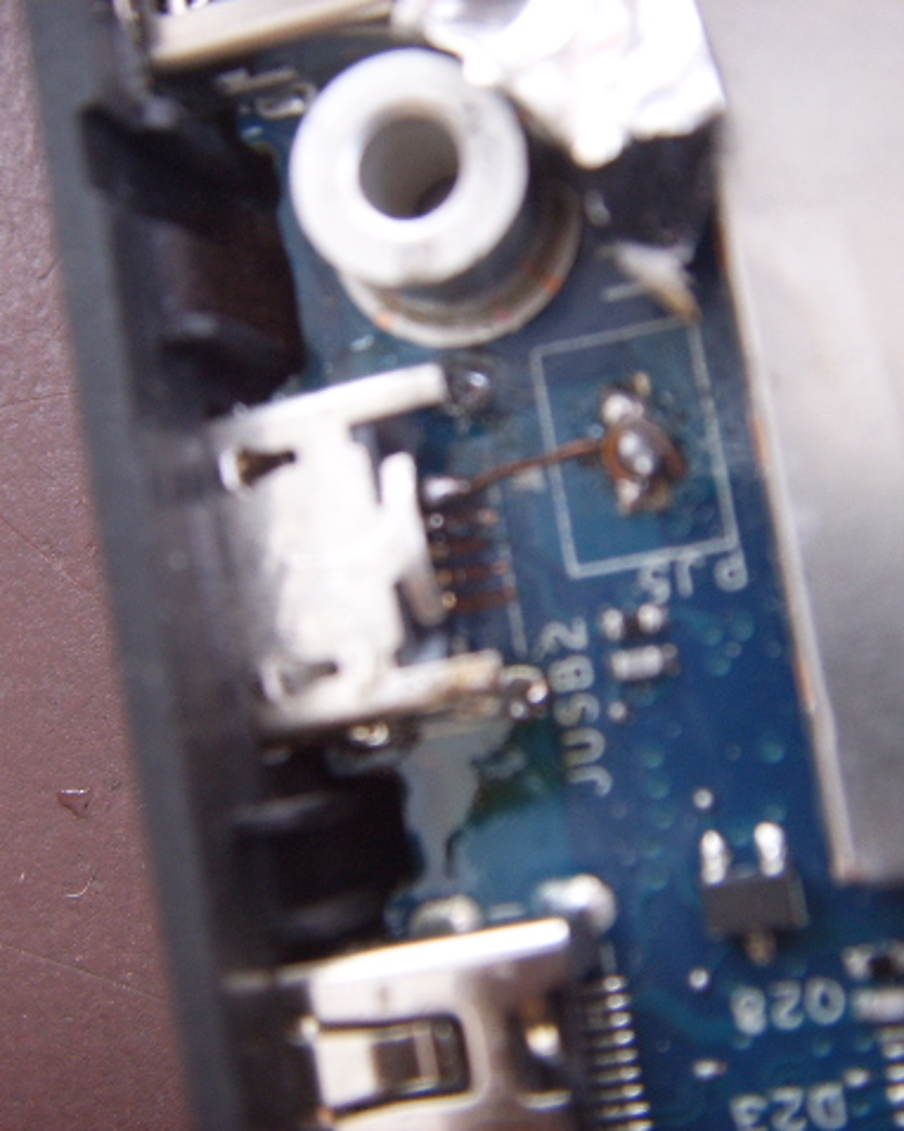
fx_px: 1707
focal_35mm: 51
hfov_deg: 29.7
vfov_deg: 36.7
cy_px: 566
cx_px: 471
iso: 63
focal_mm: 6.6
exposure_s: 1/4
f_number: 3.5
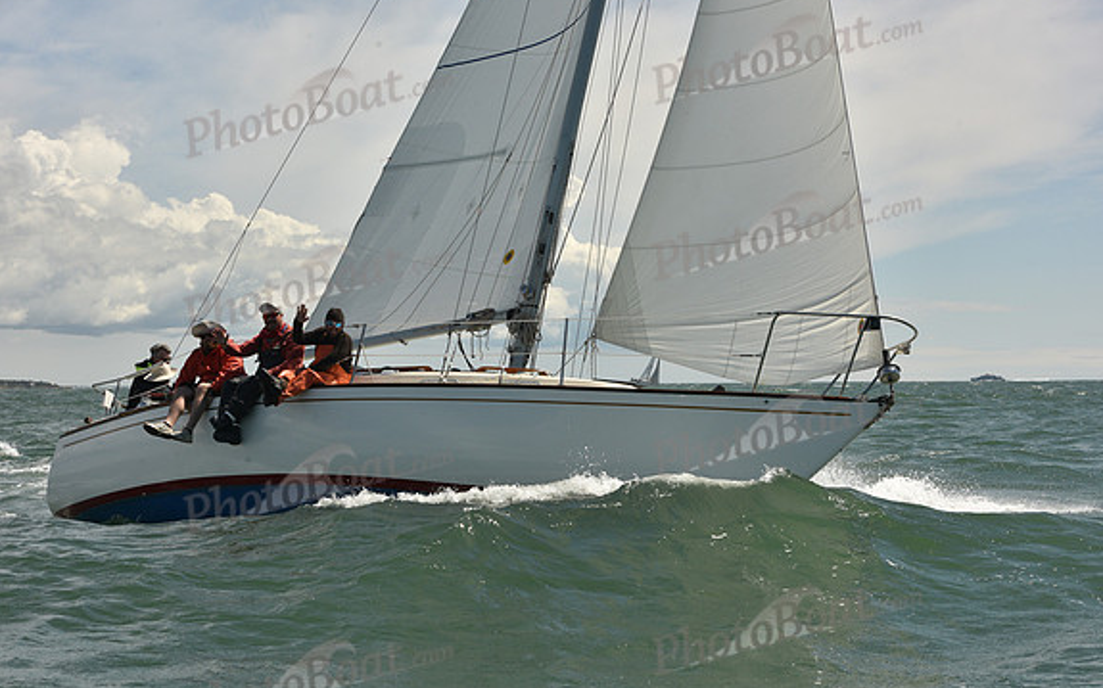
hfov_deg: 28.6
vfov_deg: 18.1
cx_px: 554
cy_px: 357
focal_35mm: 72
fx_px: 2164
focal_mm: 70
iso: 320
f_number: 13
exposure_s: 1/800
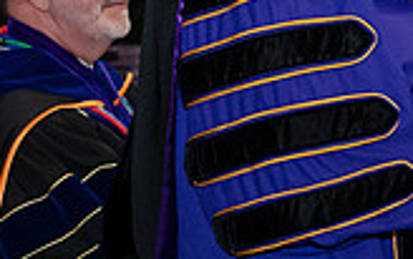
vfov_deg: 5.2
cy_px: -135
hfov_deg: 8.2
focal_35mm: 252
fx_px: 2840
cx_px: 516
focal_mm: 70
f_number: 5.6
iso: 2500
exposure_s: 1/200
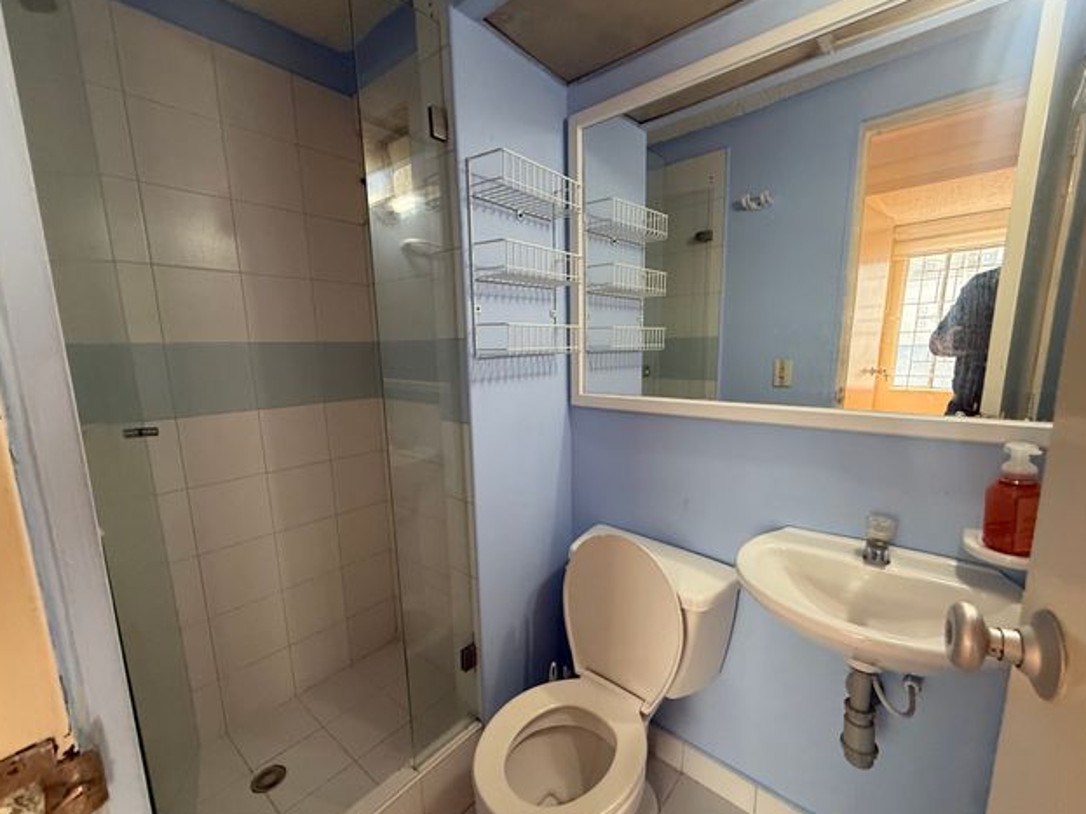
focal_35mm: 15
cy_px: 425
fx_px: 471
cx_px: 560
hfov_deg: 98.1
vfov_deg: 81.7
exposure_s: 1/60
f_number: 2.2
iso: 400
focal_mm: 2.22
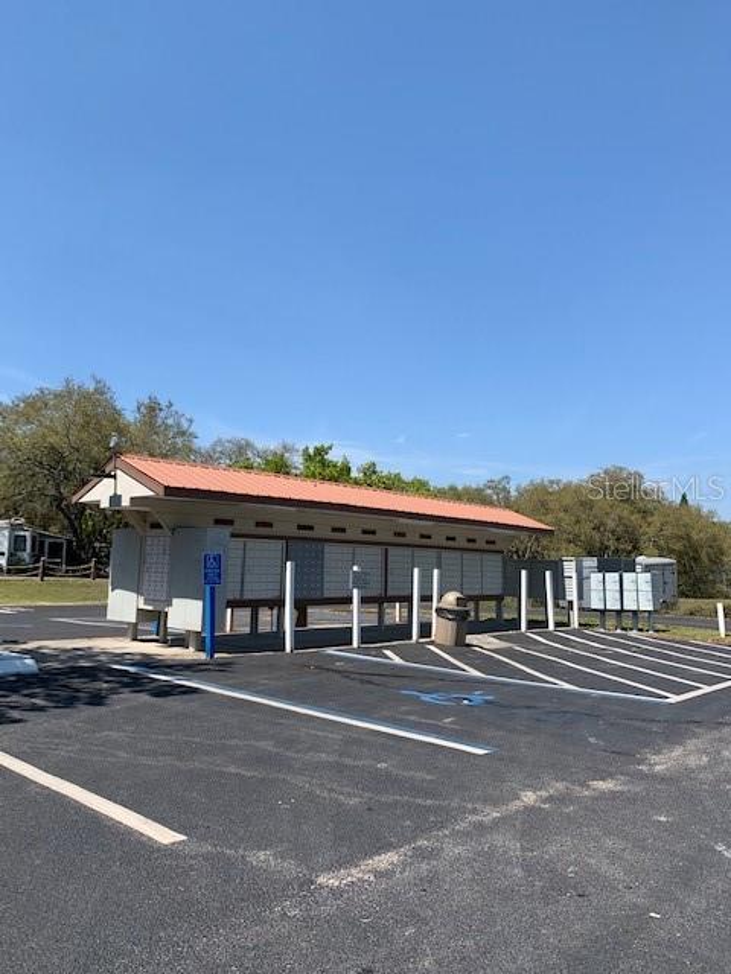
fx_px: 732
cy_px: 487
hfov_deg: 53.1
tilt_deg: +7.6
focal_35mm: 26
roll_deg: -1.5
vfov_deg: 67.3
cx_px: 366
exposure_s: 1/2114
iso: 25
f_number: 1.8
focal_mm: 4.25
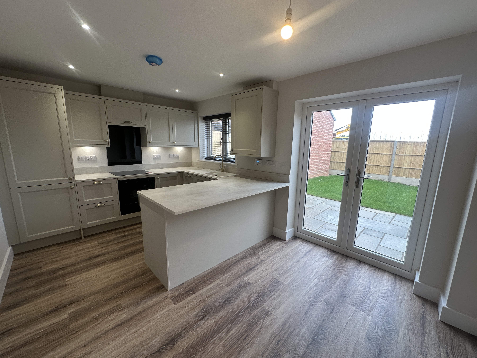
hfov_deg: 102.1
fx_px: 193
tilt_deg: -10.2
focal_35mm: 14
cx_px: 238
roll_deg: -1.2
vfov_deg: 85.7
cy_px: 179
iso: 80
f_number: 2.2
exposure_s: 1/100
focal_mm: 2.22
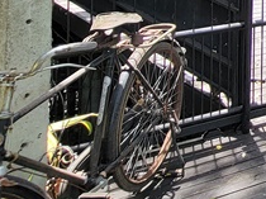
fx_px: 476
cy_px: -123
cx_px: 505
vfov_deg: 19.6
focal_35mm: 62
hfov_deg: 20.0
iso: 50
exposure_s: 1/179
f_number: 2.2
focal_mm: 2.2
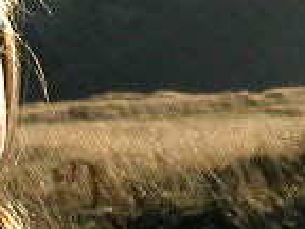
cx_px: 11
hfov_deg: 11.9
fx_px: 1454
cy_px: -38
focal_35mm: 165
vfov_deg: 8.9
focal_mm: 5.6
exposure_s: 1/454
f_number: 4.5
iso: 100
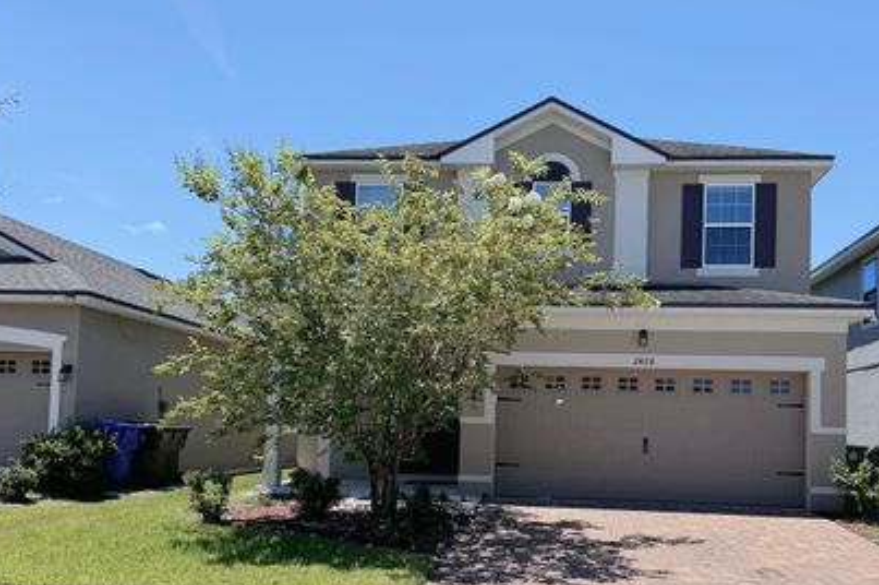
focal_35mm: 31
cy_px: 385
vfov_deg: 41.8
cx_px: 523
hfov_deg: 59.9
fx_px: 756
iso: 80
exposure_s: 1/4310
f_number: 1.78
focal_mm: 6.76
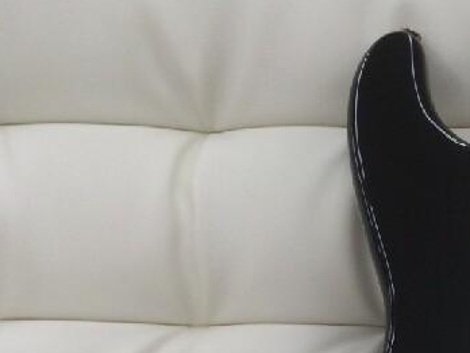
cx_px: 558
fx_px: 1018
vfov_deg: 18.6
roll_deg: +0.9
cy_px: 427
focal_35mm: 75
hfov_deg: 23.8
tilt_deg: -25.2
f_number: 2.2
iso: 50
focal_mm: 4.15
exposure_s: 1/120
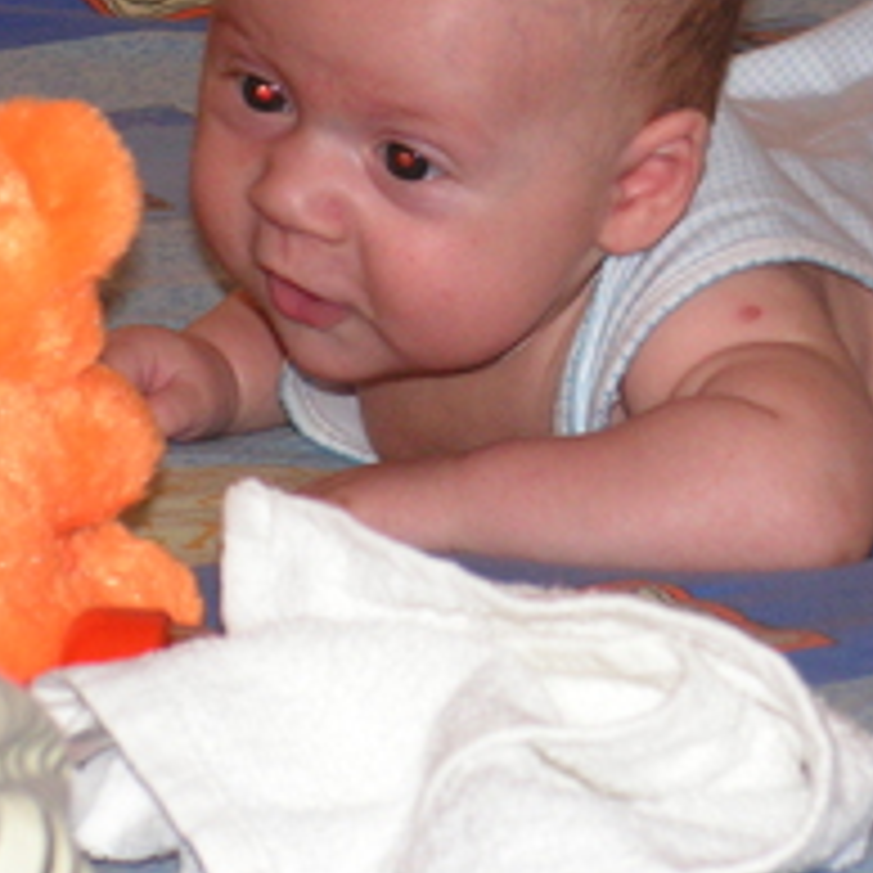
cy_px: 140
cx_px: 670
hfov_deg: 8.6
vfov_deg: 8.6
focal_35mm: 203
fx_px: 5792
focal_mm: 16.5
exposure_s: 1/100
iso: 200
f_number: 3.4
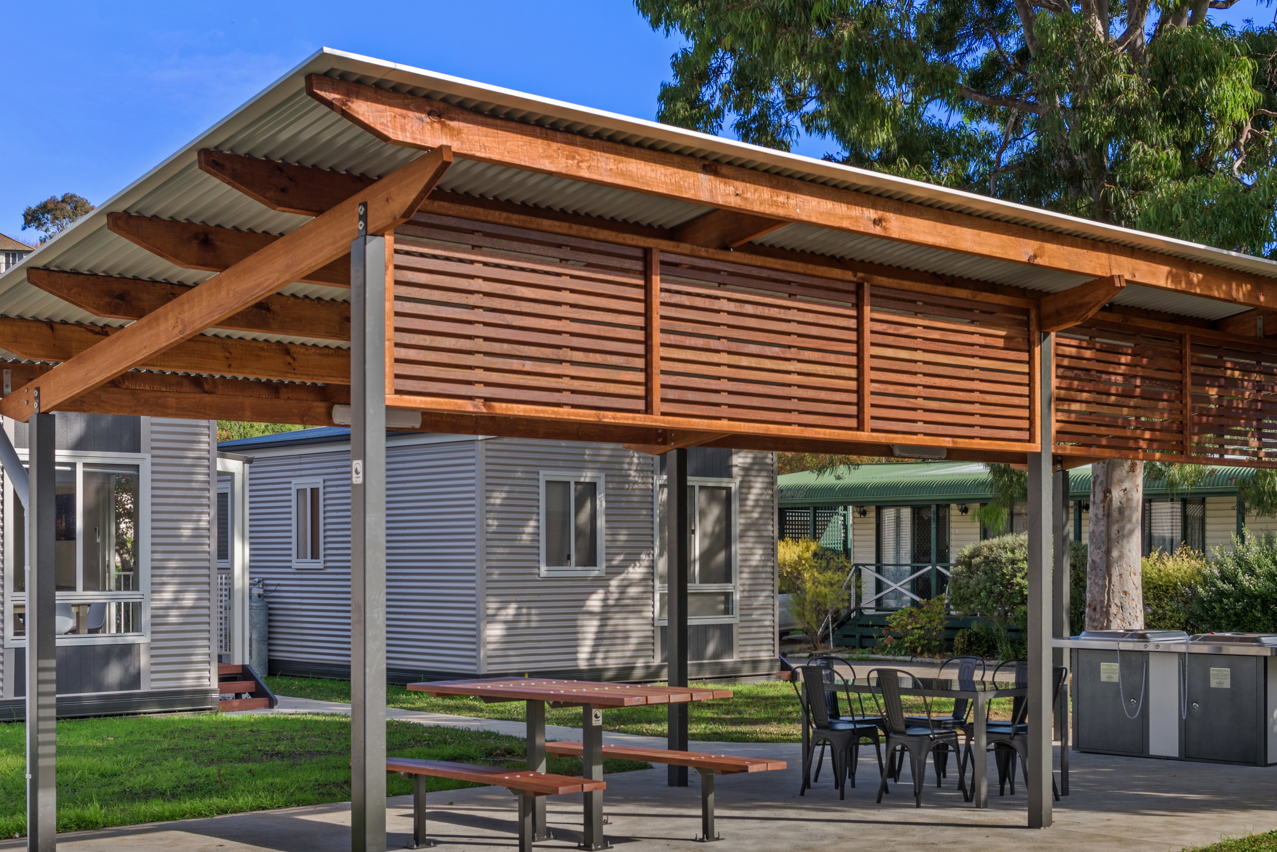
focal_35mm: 49
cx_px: 704
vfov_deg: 27.5
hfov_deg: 40.3
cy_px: 476
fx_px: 1739
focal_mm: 32
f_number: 9
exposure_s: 1/30
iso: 100
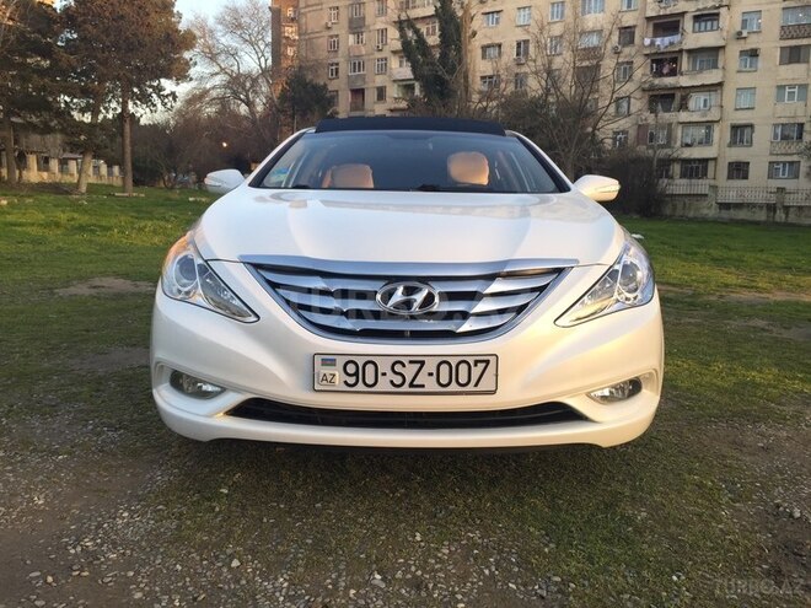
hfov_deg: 61.7
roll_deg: -0.9
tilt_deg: -8.9
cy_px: 304
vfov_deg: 48.2
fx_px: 679
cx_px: 406
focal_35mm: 29
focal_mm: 4.15
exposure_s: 1/122
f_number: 2.2
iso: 32
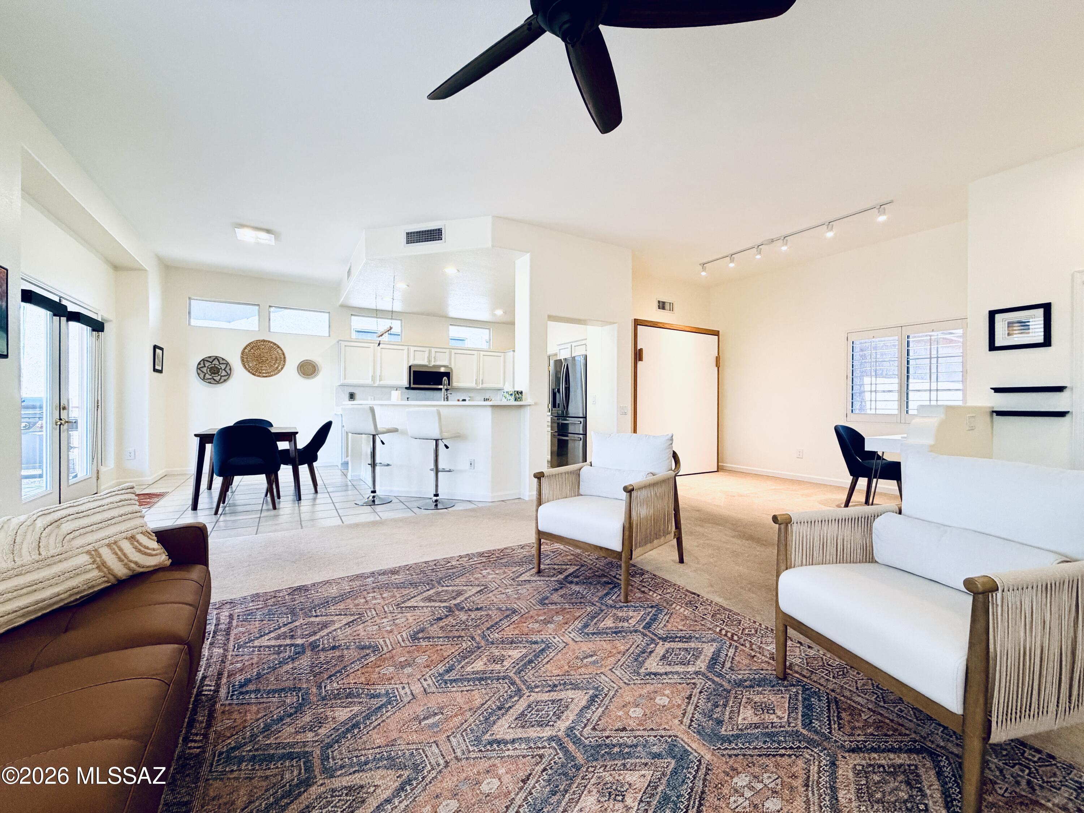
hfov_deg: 102.1
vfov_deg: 85.7
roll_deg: -0.7
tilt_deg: +0.3
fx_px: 438
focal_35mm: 14
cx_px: 542
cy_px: 406
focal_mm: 2.22
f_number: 2.2
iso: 200
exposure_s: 1/120
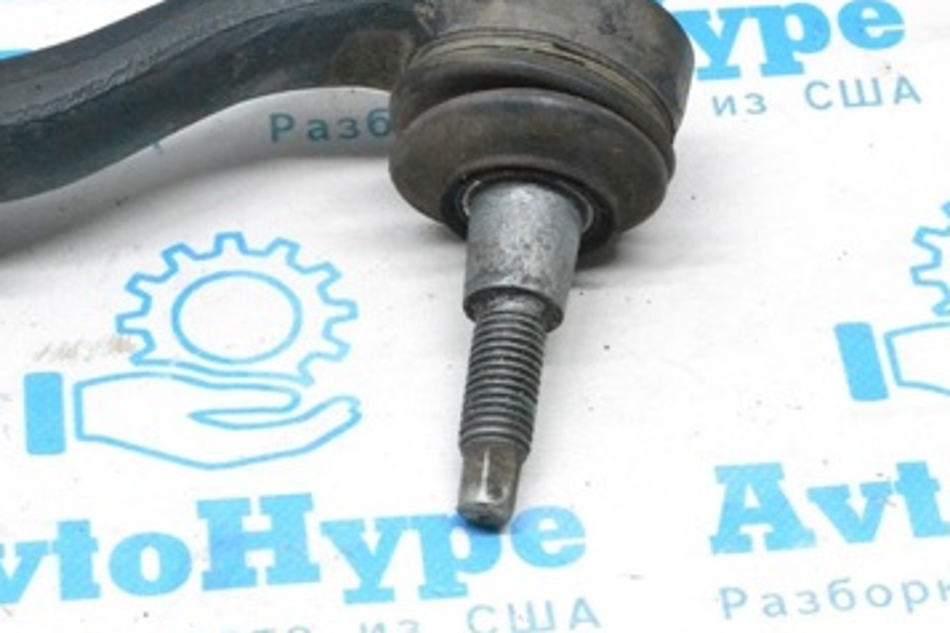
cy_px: 168
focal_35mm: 148
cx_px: 546
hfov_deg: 13.9
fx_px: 3903
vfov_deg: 9.3
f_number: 9
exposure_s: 1/160
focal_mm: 55
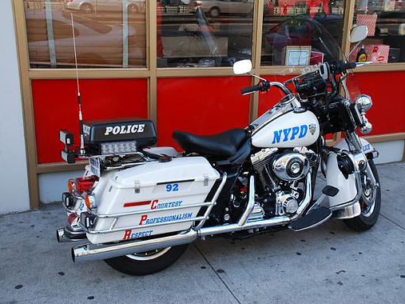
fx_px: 503
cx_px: 229
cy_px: 150
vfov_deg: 33.6
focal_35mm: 43
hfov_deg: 43.8
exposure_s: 1/60
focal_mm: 26
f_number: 7.1
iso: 200
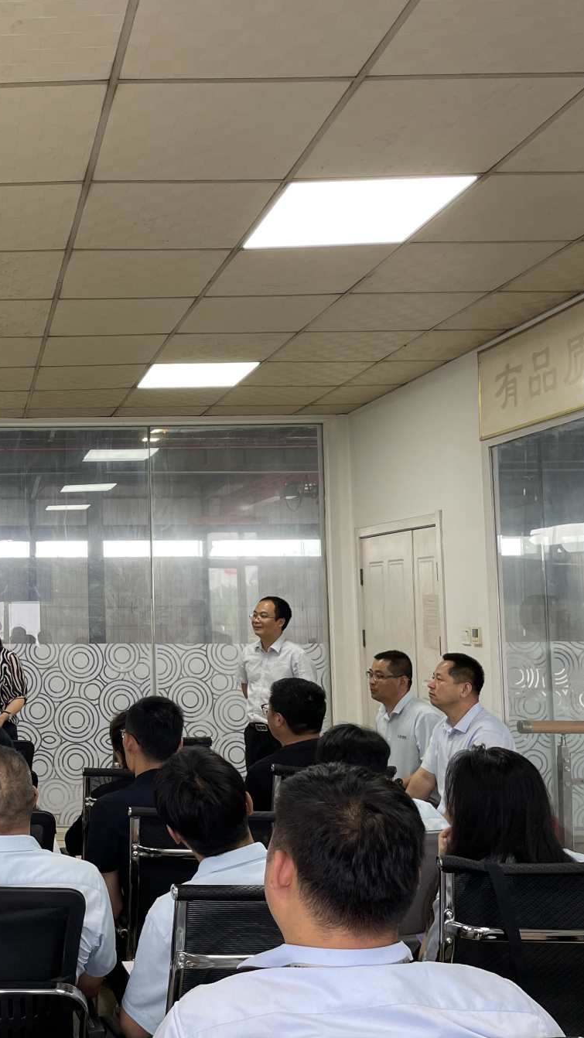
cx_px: -45
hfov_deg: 28.6
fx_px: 1046
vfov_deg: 52.8
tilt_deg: +4.9
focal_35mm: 38
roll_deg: +0.6
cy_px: 521
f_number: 1.6
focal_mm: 4.2
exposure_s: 1/90
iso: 100
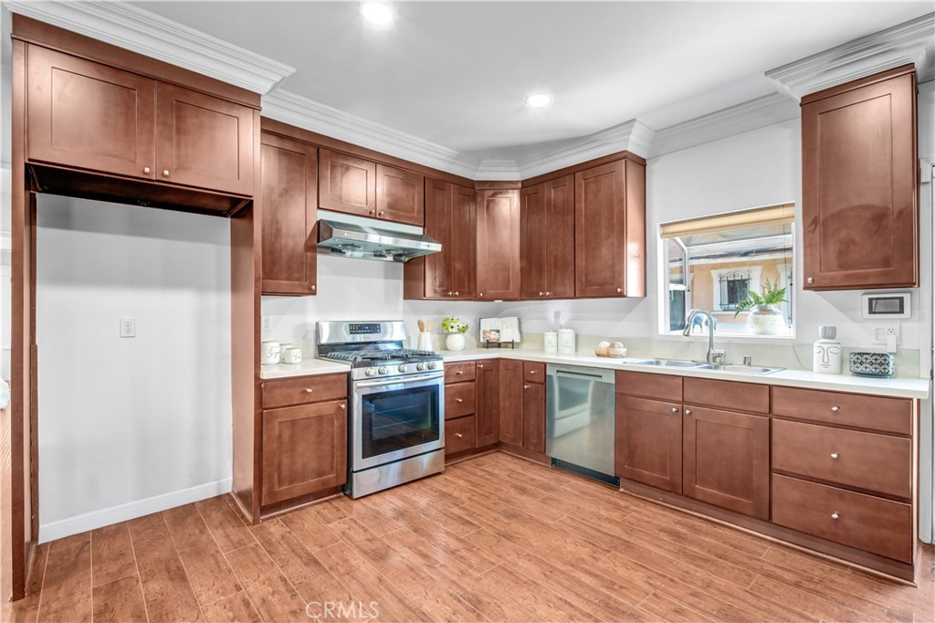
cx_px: 468
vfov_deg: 77.3
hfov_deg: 100.4
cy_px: 312
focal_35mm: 15
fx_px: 389
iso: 400
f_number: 9
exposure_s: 1/3.33
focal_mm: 10
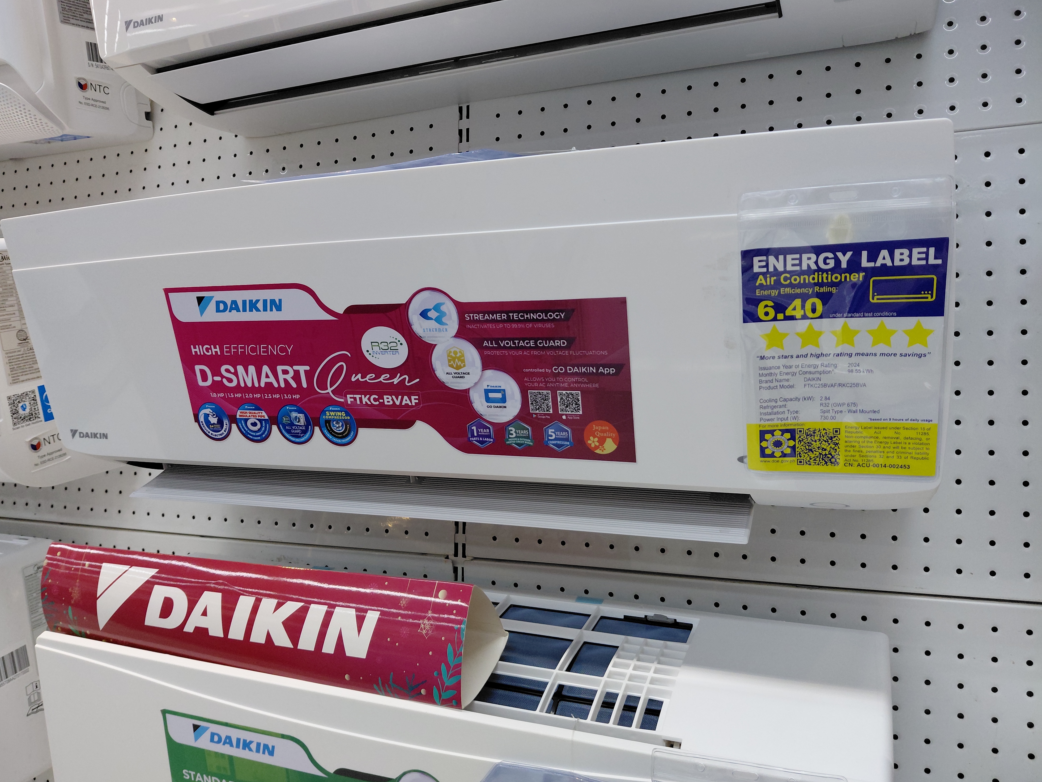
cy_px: 387
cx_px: 501
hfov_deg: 67.3
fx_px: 783
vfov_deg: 53.1
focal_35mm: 26
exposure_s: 1/100
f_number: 1.8
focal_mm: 4.69
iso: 125
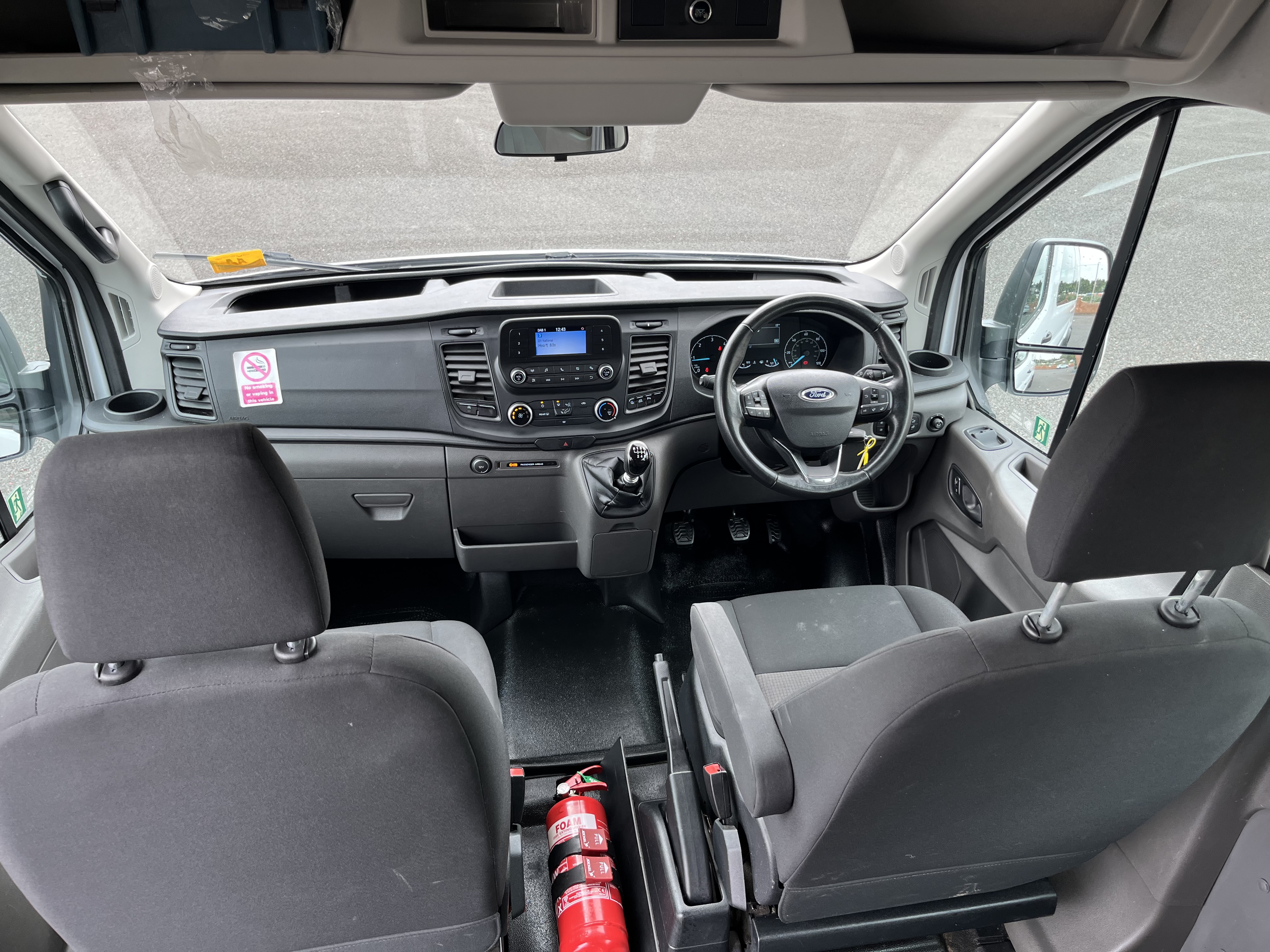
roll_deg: -1.3
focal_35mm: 26
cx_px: 635
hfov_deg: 67.3
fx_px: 954
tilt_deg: -31.7
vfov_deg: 53.1
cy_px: 476
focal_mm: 5.1
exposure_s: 1/149
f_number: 1.6
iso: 32
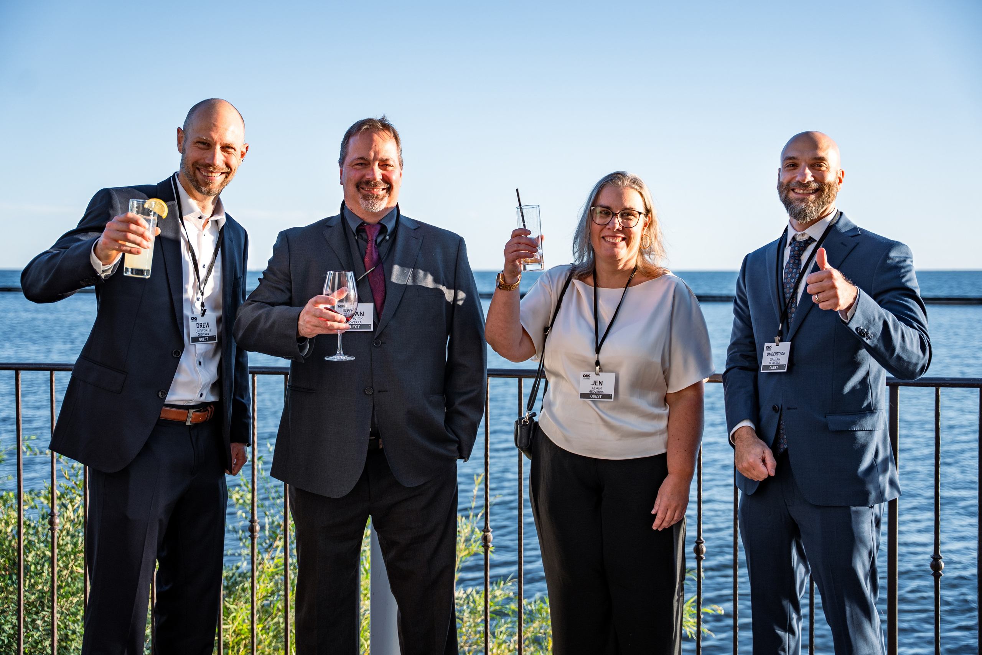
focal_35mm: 41
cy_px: 328
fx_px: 1130
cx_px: 491
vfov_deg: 32.3
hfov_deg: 47.0
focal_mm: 40.4
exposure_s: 1/1000
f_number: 2.8
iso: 100
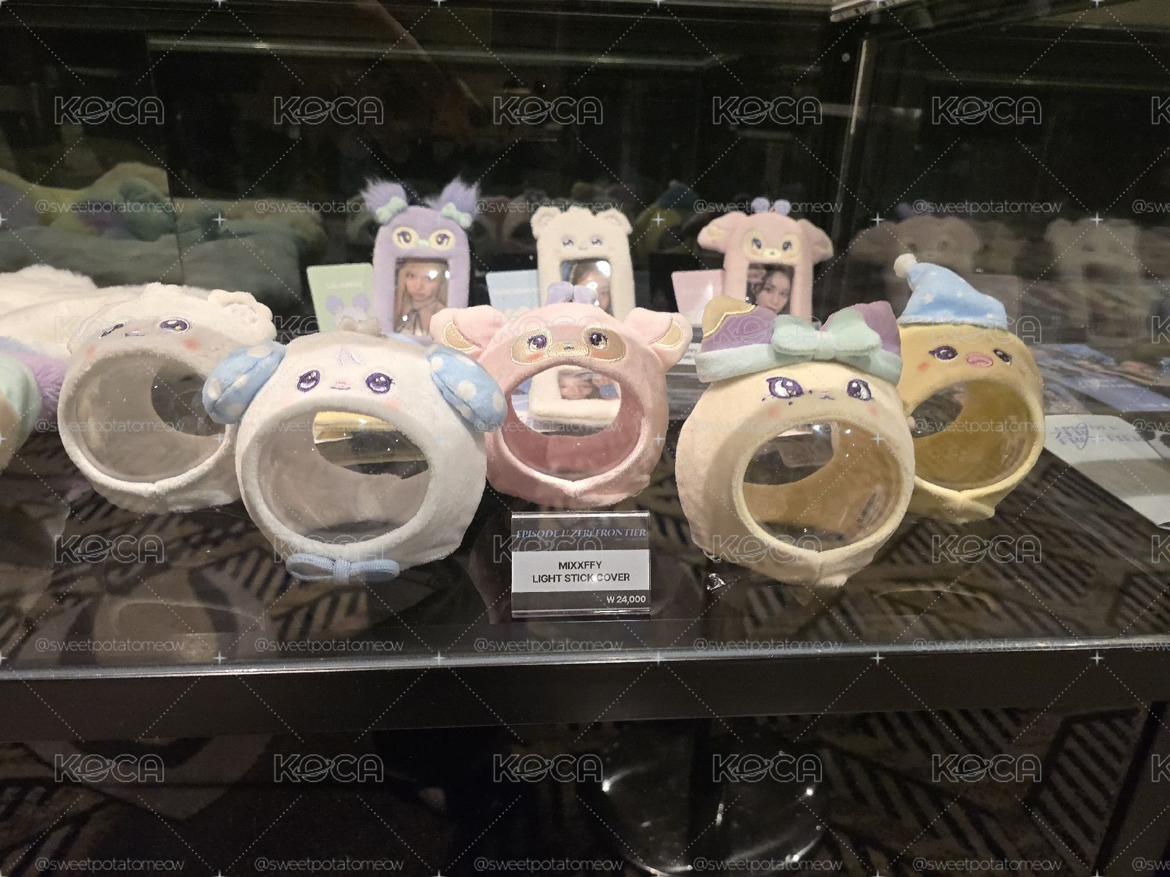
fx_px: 777
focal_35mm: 23
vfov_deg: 58.9
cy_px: 438
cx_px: 585
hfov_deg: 73.9
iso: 800
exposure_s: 1/120
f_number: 1.7
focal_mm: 6.3
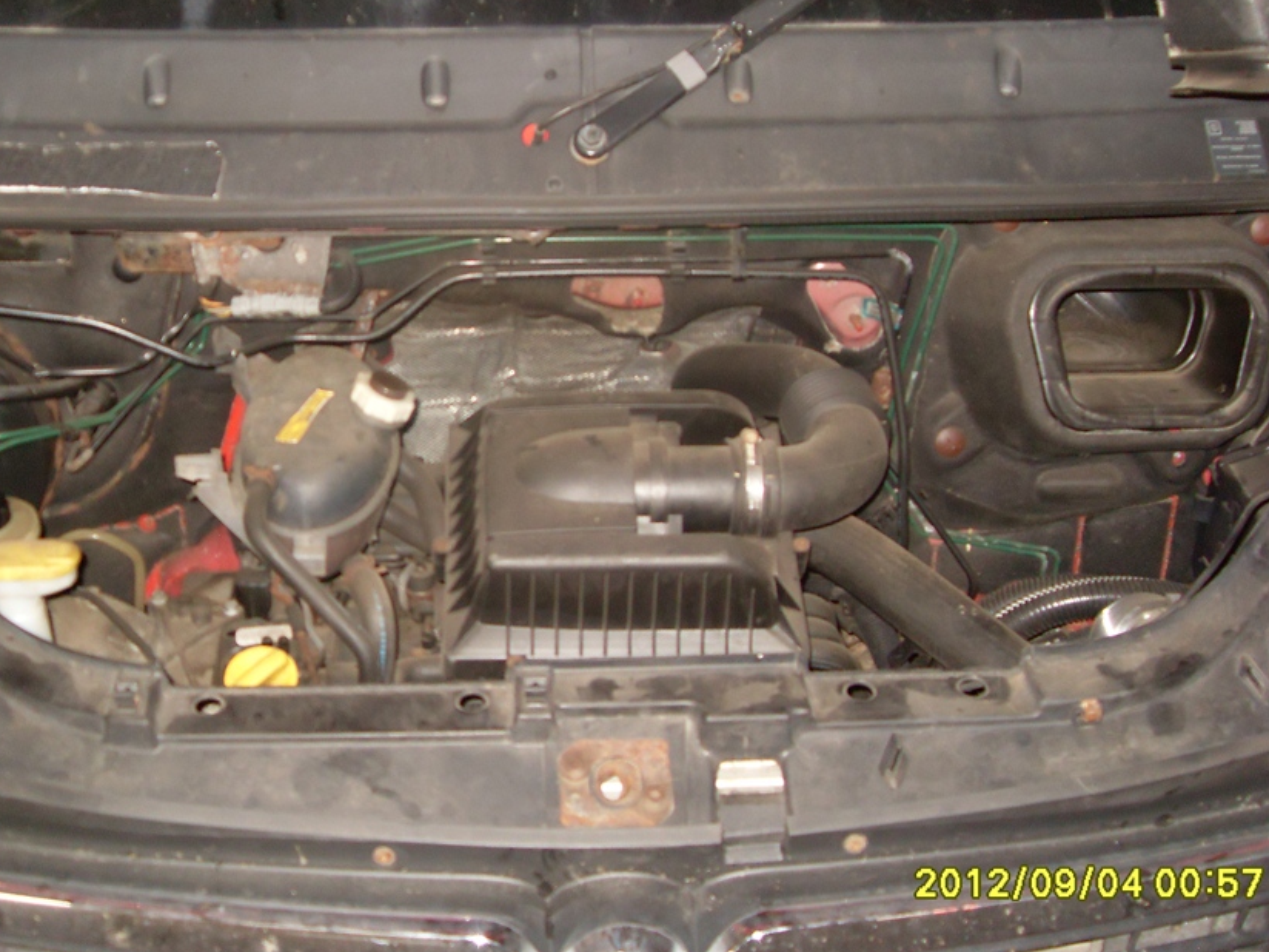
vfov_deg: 31.5
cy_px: 407
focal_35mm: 46
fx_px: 1686
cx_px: 568
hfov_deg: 41.2
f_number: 2.8
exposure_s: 1/45
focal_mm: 6.3
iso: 200
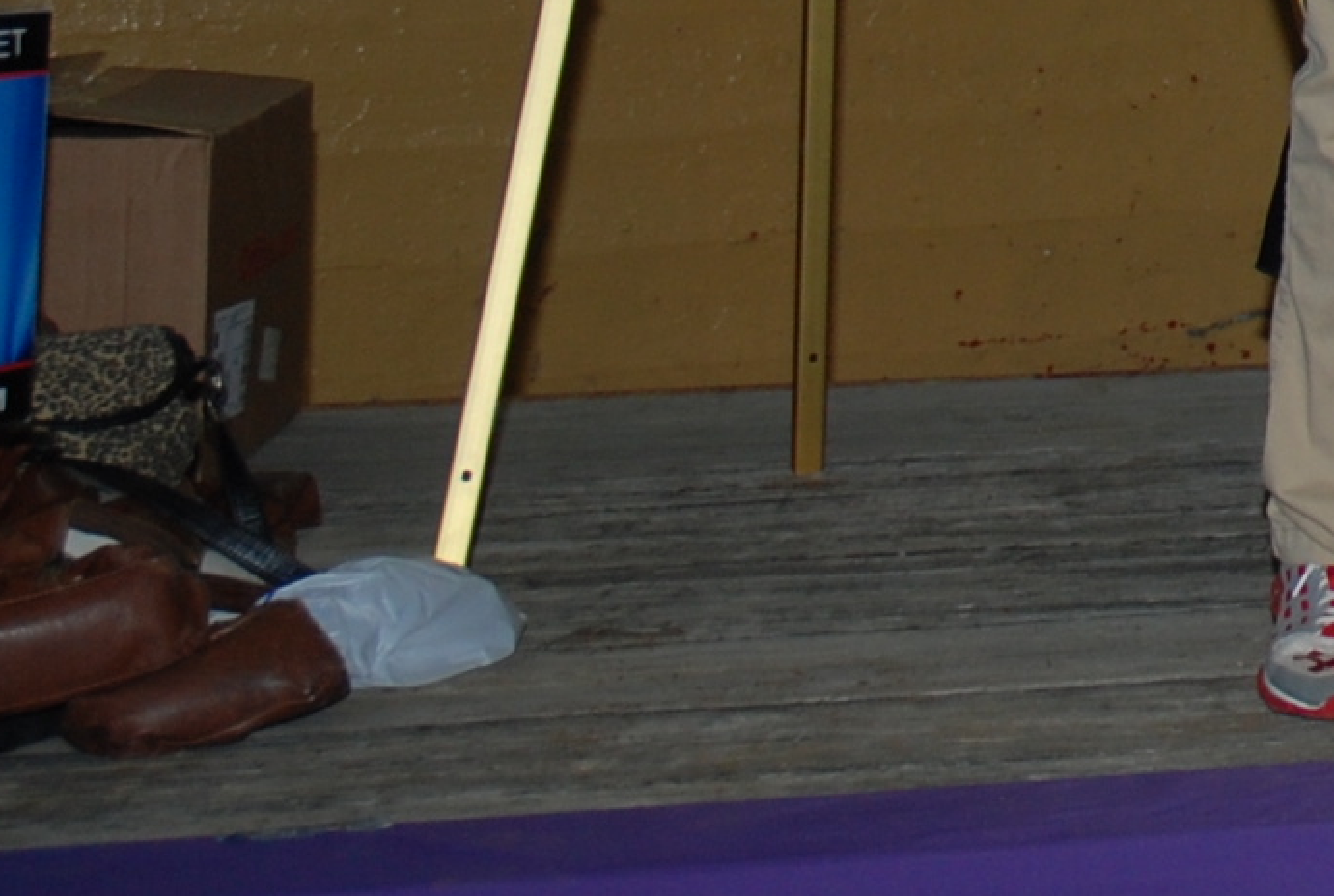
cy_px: -527
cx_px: 2737
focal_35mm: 157
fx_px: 5834
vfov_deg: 8.5
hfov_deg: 11.6
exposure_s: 1/60
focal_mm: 25
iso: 200
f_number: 4
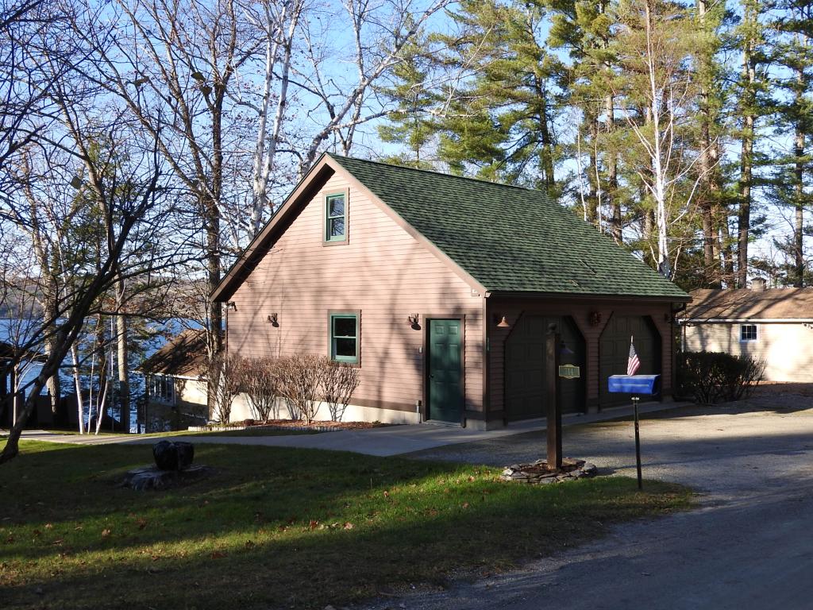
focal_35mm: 35
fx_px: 822
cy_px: 305
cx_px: 406
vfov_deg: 40.7
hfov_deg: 52.6
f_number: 3.8
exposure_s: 1/320
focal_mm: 6.3
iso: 100
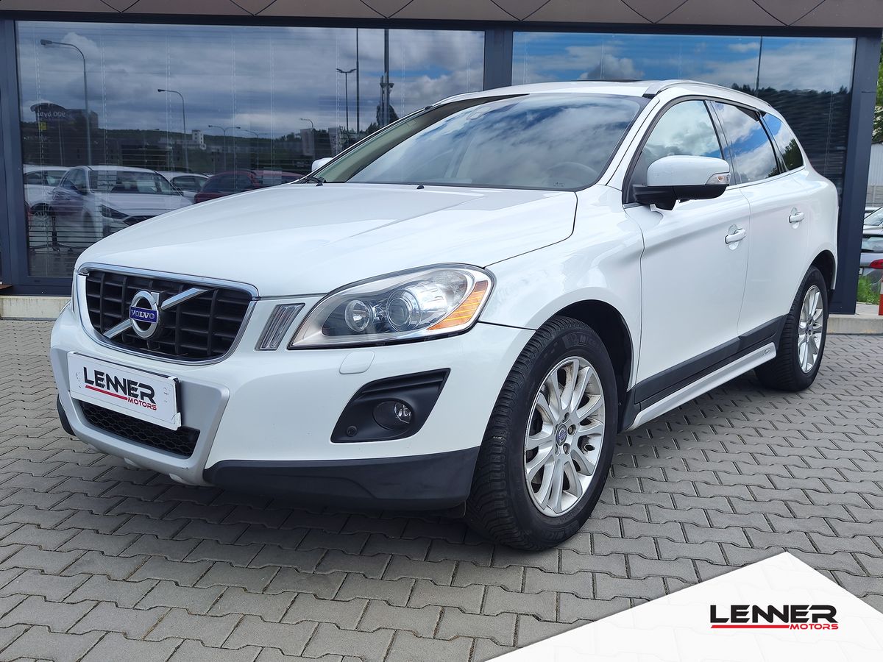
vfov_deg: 58.9
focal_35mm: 23
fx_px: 587
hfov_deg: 73.9
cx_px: 442
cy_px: 331
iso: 50
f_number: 1.69
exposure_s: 1/699
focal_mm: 7.01
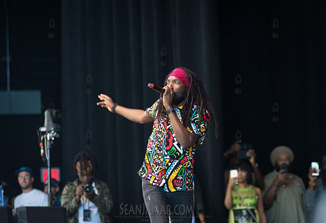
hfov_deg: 12.7
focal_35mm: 161
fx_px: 1468
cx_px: 170
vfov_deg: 8.7
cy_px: 126
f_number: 2.8
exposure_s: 1/400
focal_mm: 125
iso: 2500
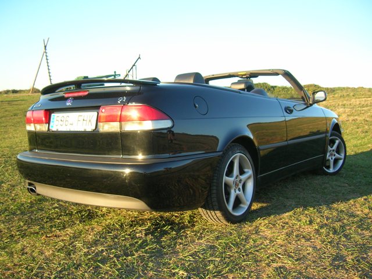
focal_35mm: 34
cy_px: 140
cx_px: 186
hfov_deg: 54.0
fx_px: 365
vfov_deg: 41.8
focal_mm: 5.7
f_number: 2.9
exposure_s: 1/142
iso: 50
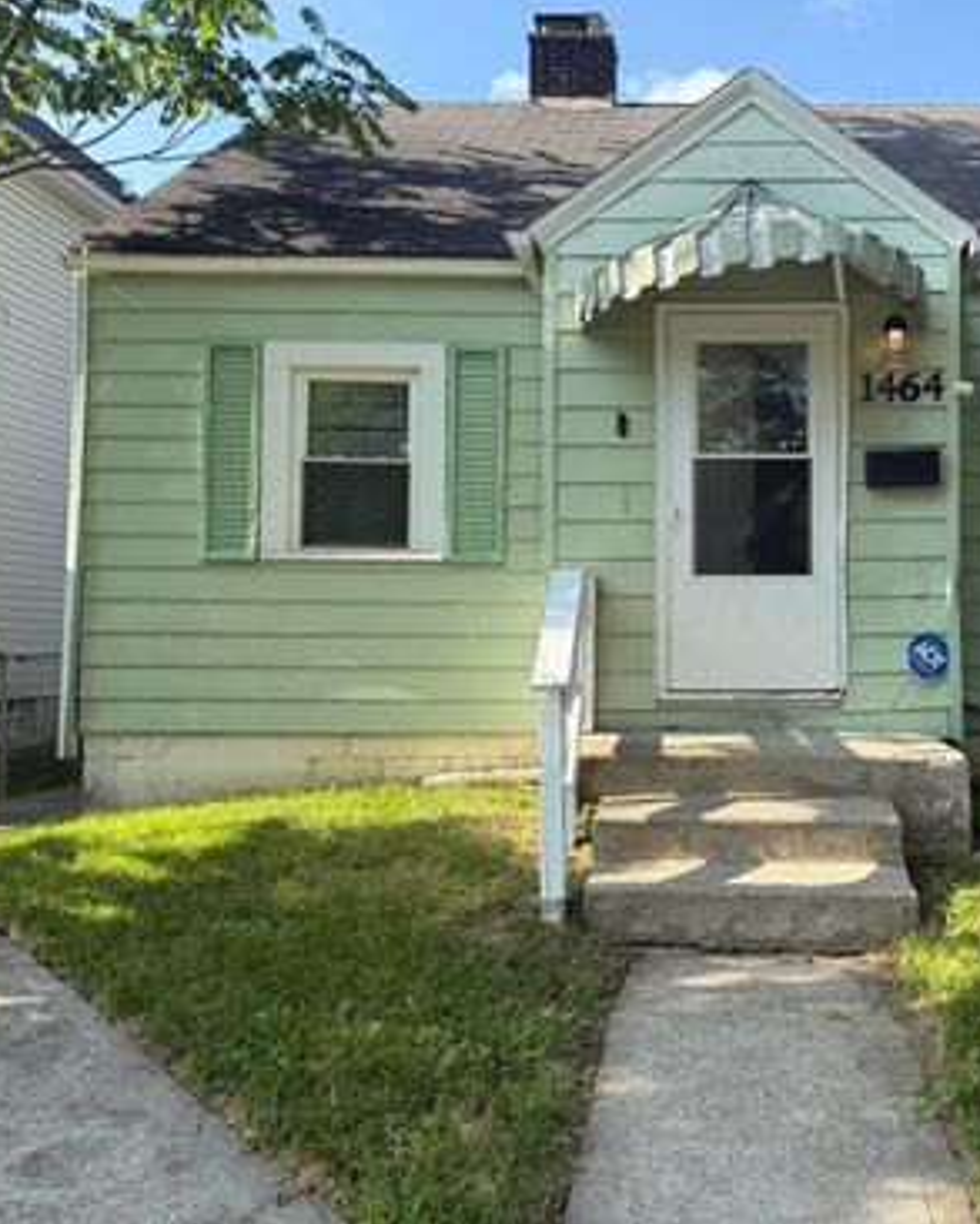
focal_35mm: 32
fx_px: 1160
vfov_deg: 55.6
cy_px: 600
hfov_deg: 44.2
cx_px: 739
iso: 100
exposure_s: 1/1464
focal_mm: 6.76
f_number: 1.78
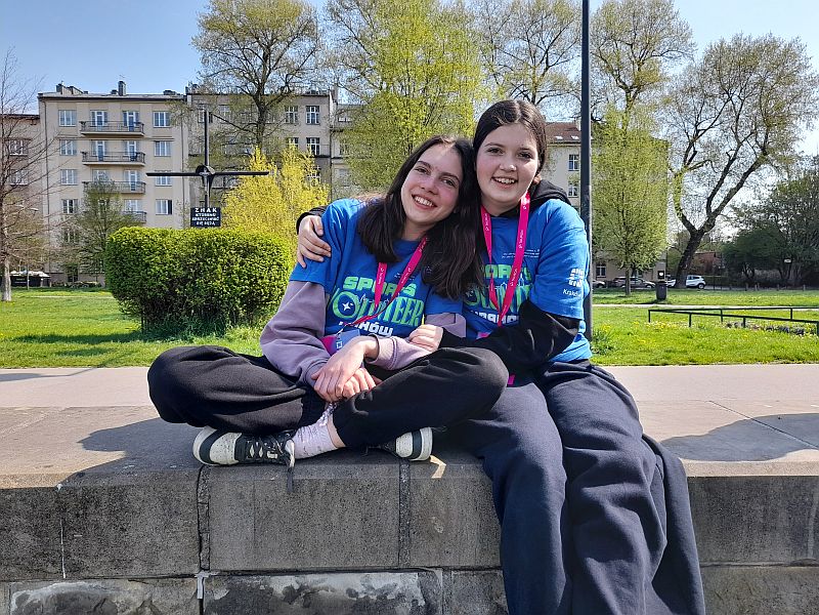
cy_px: 308
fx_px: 591
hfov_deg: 69.4
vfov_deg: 54.9
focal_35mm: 25
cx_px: 410
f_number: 2
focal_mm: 4.6
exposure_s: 1/309
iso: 20
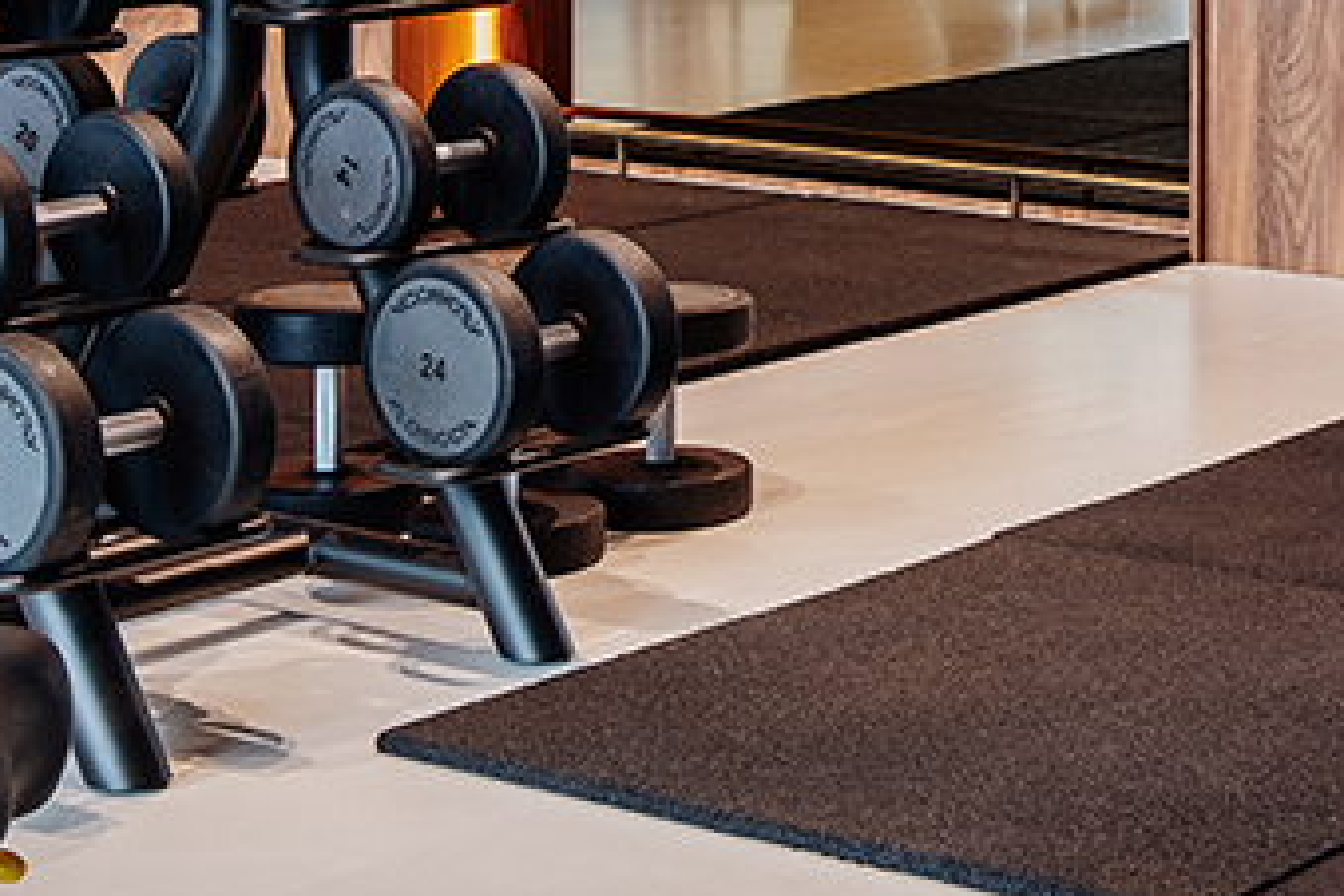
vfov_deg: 13.3
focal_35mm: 99
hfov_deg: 19.8
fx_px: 3696
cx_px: 1443
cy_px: -321
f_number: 6.4
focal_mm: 23.5
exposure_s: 1/8
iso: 320
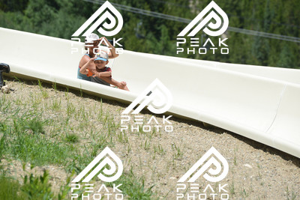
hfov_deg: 10.5
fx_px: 1625
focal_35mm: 195
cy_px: 100
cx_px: 150
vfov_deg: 7.0
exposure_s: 1/1250
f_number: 6.3
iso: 400
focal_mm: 195
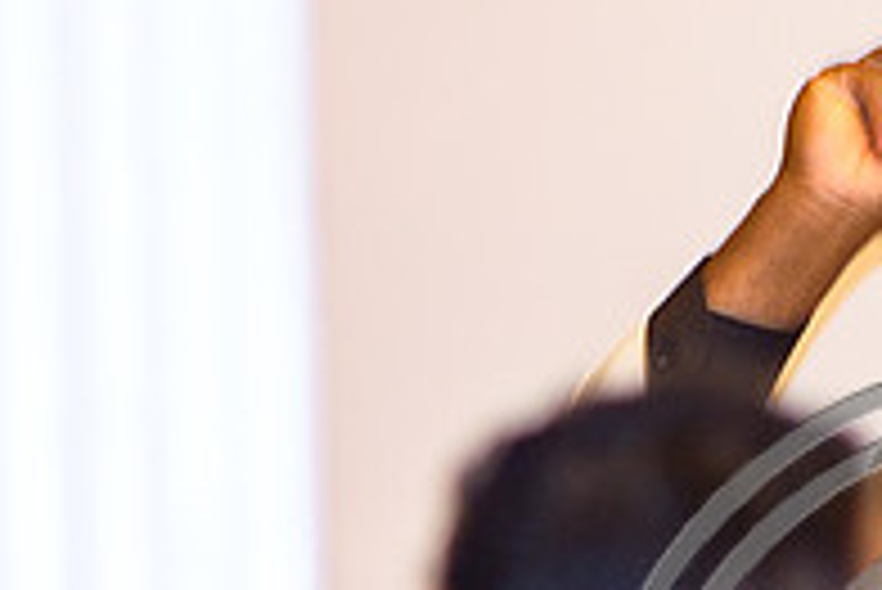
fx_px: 16280
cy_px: 191
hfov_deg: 3.1
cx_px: 1409
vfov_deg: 2.1
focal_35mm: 664
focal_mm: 105
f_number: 1.4
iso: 100
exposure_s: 1/100
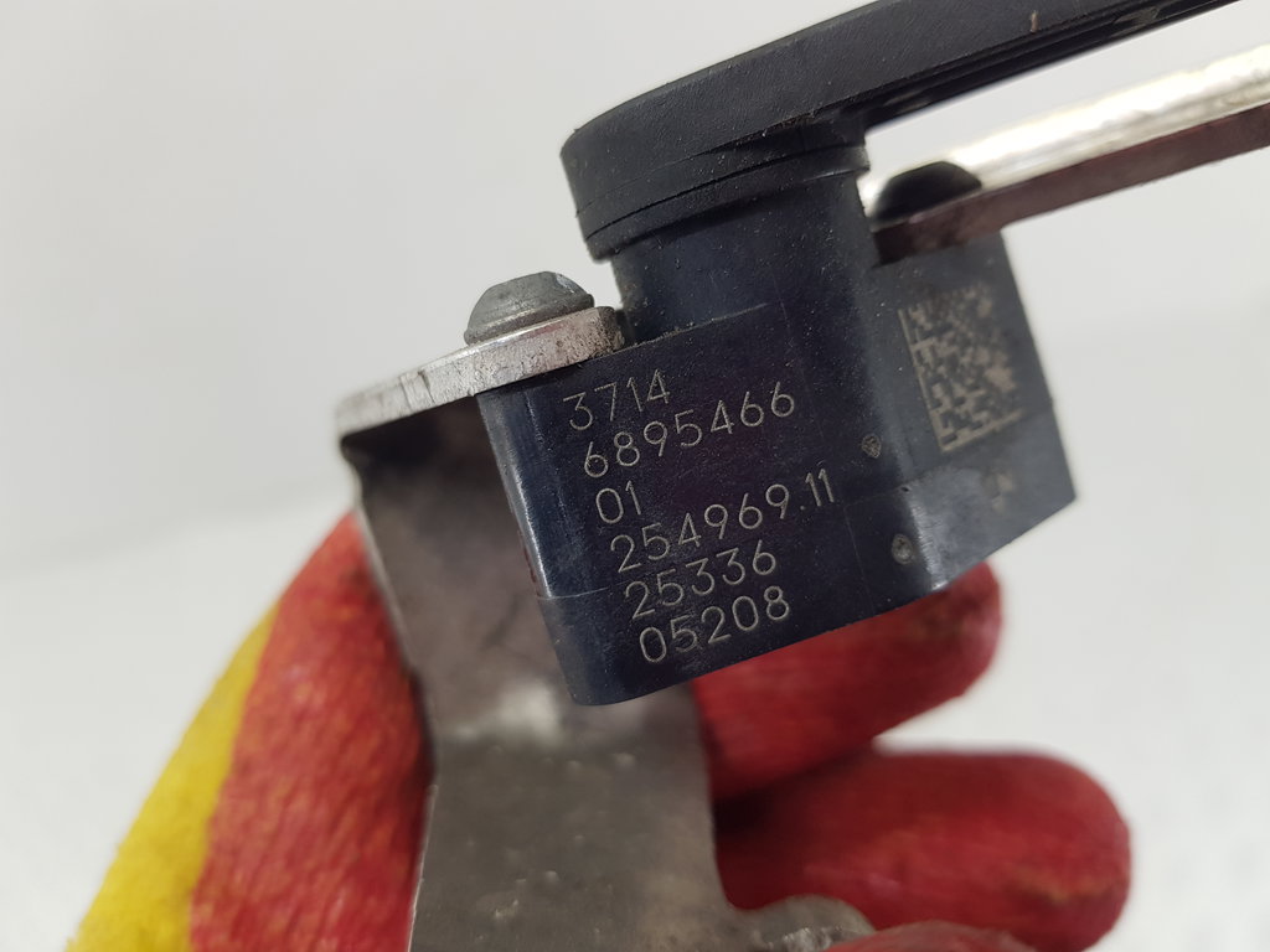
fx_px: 954
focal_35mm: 26
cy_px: 476
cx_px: 635
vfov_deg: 53.1
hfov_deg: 67.3
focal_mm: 4.2
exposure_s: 1/100
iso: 80
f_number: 1.7
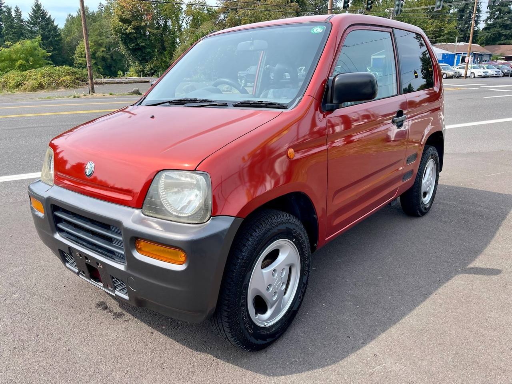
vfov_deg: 54.9
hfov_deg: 69.4
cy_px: 192
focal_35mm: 25
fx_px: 370
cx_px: 256
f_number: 1.6
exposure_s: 1/1439
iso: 32
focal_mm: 5.1
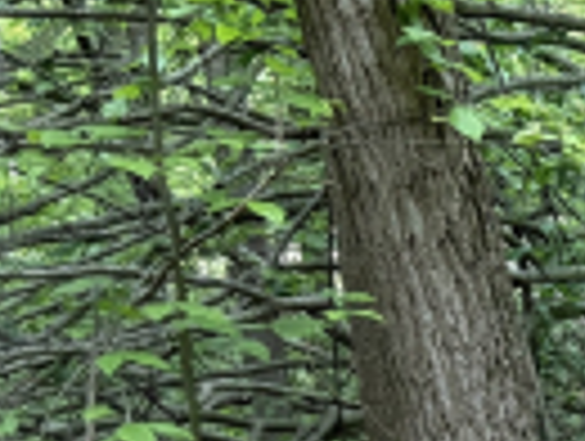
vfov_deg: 10.0
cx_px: 1213
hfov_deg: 12.7
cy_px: 990
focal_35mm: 133
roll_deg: -2.5
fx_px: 2252
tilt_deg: -20.8
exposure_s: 1/60
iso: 250
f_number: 1.6
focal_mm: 5.96
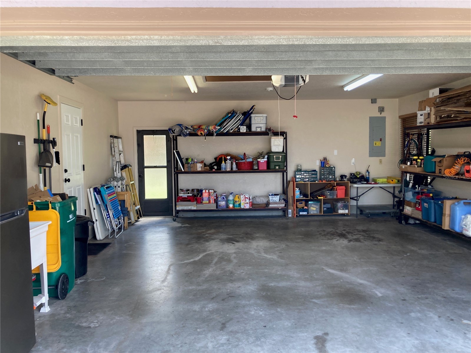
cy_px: 176
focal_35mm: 28
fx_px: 381
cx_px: 236
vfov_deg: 49.7
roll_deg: +1.1
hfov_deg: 63.4
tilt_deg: -2.7
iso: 25
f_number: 1.8
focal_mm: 3.99
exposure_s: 1/120
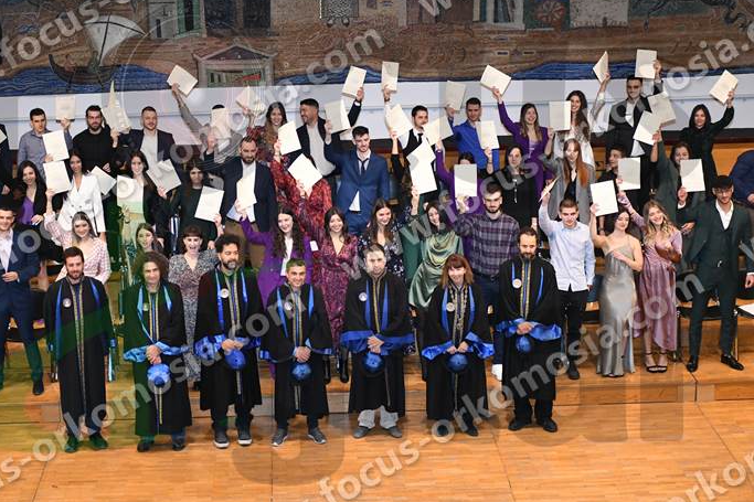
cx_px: 331
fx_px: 1696
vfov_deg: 16.8
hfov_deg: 25.0
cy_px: 232
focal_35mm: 81
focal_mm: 48
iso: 3600
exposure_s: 1/250
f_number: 4.5
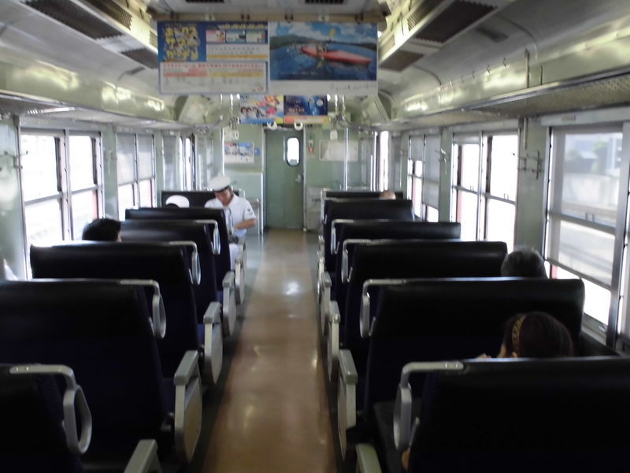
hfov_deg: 54.0
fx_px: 619
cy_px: 236
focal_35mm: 34
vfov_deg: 41.8
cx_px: 315
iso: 400
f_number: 4
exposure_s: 1/60
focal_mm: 6.1
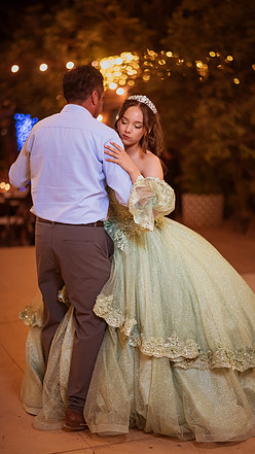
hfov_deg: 19.4
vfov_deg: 33.8
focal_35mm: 62
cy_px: 228
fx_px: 745
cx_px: 138
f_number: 1.4
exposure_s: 1/400
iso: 3200
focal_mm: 58
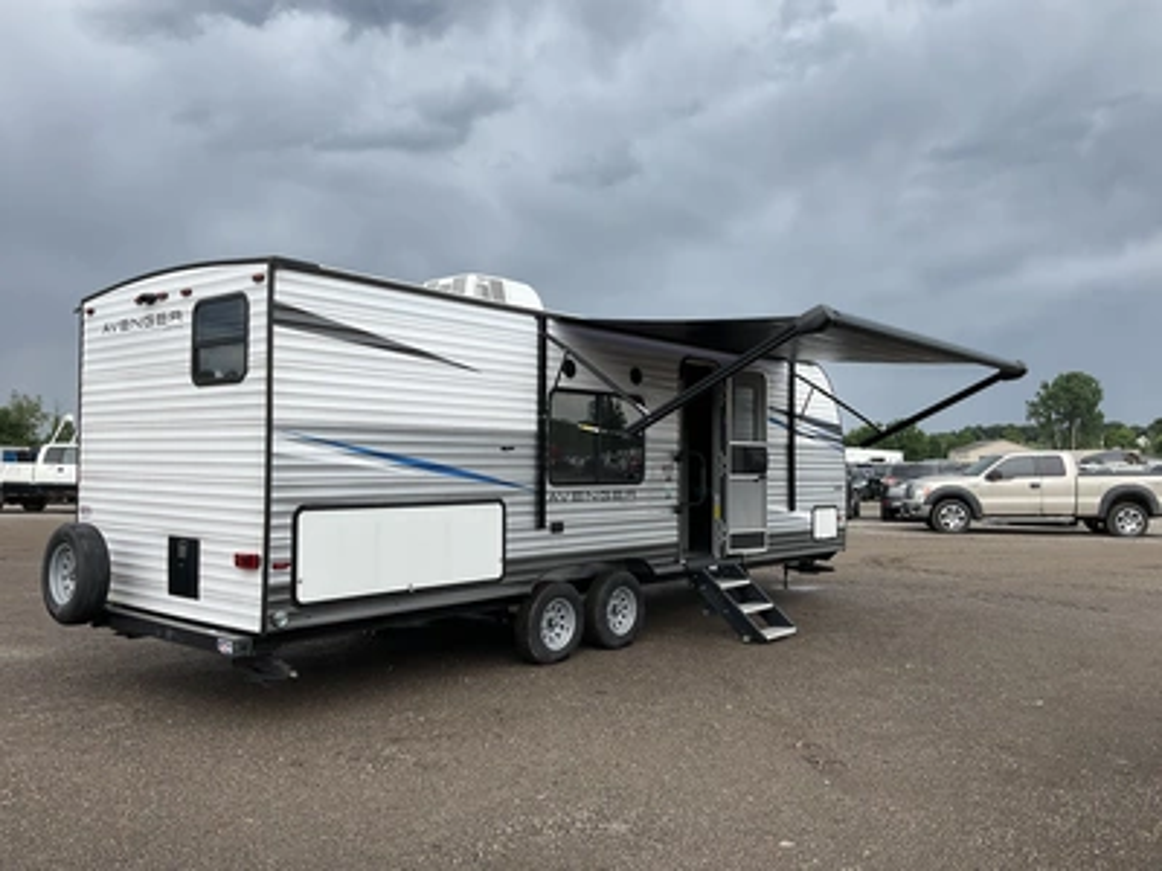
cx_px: 581
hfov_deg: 61.7
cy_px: 436
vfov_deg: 48.2
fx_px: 973
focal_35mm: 29
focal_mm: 3
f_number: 1.8
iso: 25
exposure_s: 1/728
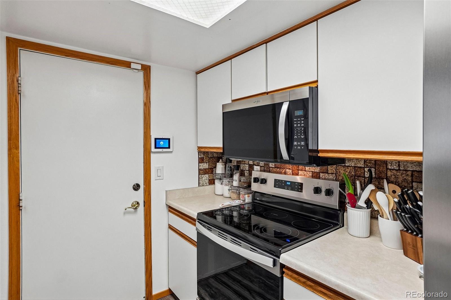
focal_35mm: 18
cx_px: 226
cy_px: 150
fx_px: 225
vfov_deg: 67.4
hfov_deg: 90.0
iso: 400
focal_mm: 12
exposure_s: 1/15
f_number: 8
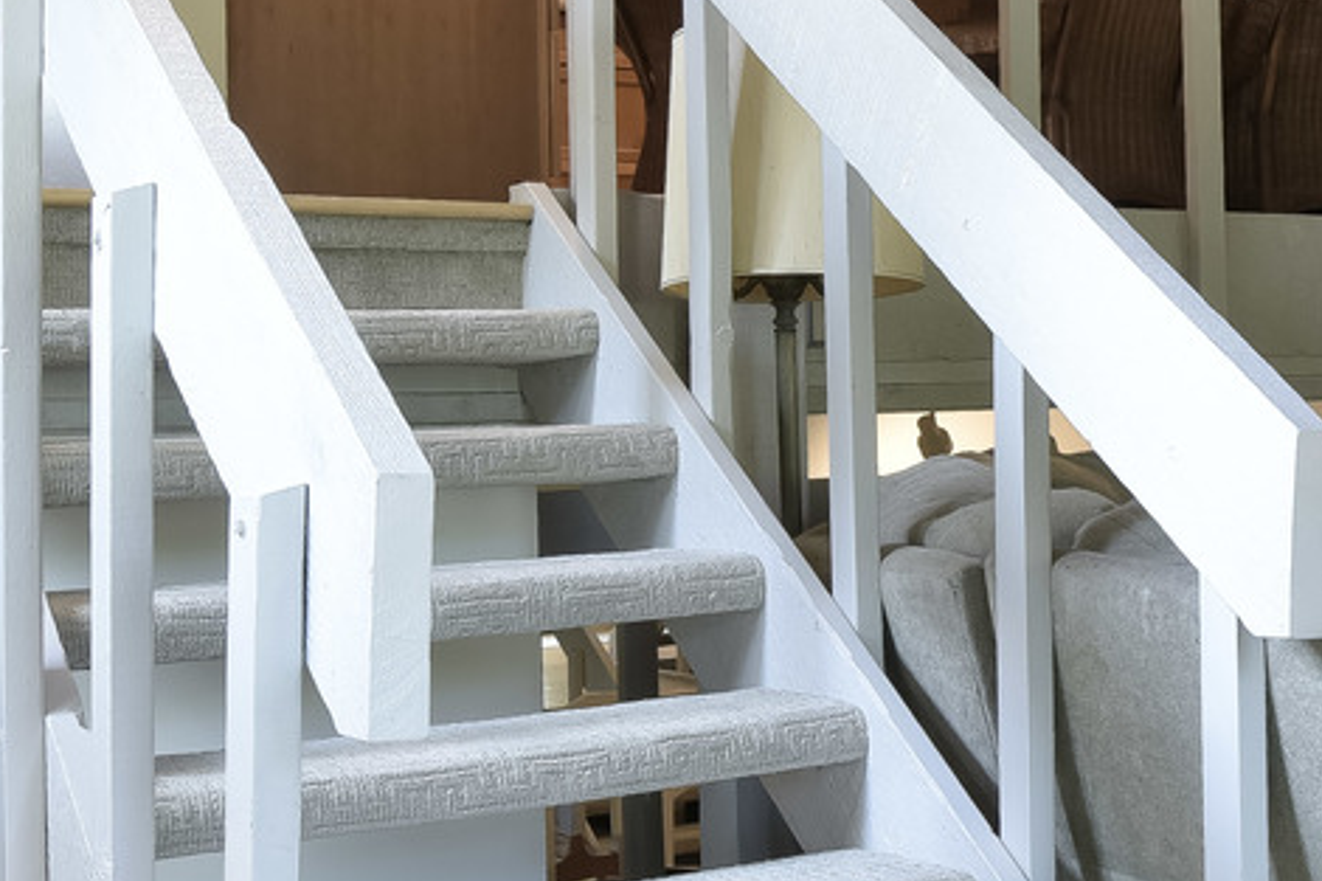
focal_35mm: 62
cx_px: 1572
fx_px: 2276
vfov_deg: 21.9
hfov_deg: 28.4
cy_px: 403
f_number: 11
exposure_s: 1/2
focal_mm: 18
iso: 320
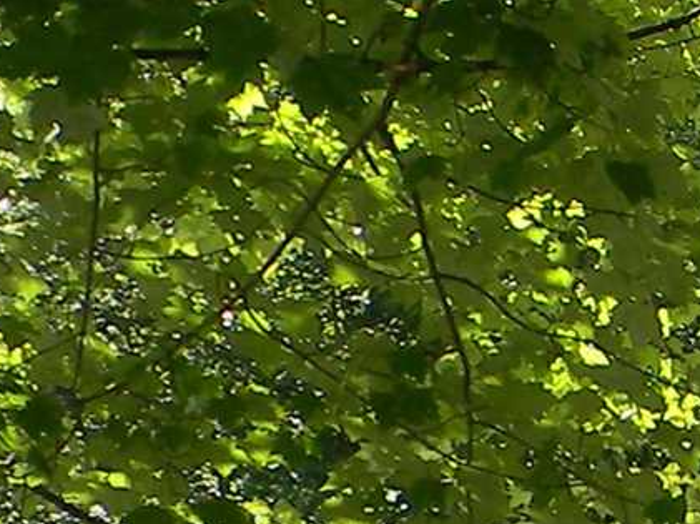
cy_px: 637
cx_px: 667
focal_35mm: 263
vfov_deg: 5.6
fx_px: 5314
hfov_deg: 7.5
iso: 80
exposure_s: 1/137
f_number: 3.7
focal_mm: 6.4
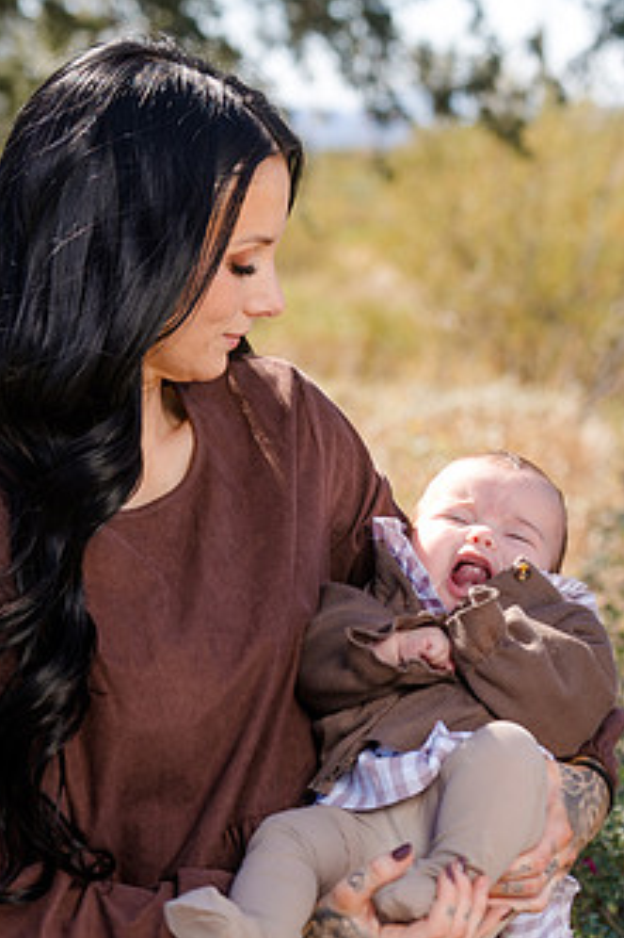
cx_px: 265
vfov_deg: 16.3
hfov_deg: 10.9
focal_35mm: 126
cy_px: 540
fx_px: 3279
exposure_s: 1/200
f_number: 5.6
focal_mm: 93
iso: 100
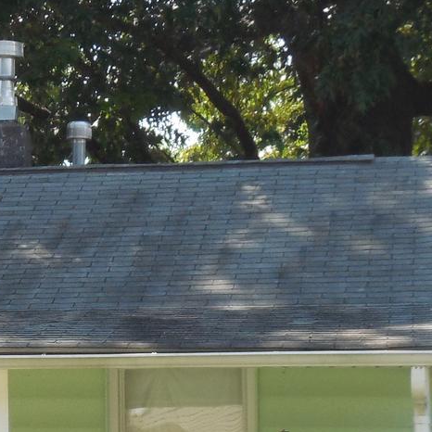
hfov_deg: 8.3
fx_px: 2909
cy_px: 369
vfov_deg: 8.5
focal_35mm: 206
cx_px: -205
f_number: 4
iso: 125
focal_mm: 9.4
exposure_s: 1/250
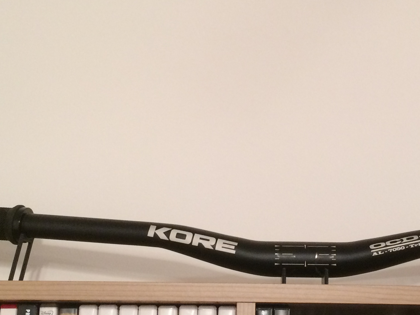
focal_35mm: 63
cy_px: 162
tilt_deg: +16.4
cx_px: 279
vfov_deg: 23.3
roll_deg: +0.1
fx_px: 765
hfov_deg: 30.5
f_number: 2.2
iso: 250
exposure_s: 1/33
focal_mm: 4.15
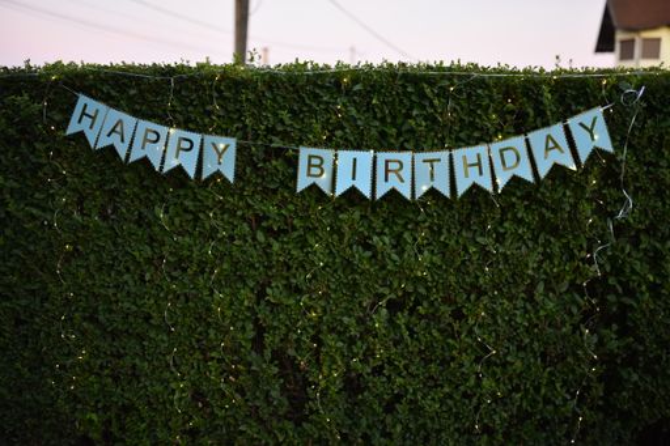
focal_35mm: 35
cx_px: 335
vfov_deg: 37.8
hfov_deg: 54.4
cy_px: 223
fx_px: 651
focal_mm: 35
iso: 280
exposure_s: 1/100
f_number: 1.4
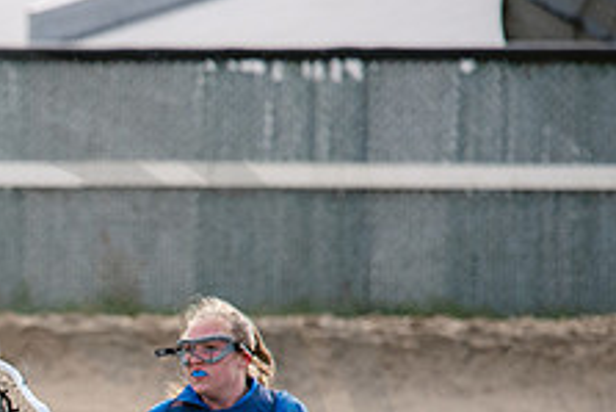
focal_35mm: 840
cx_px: -574
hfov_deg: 2.4
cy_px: 666
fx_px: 14382
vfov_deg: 1.6
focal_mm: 200
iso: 400
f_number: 5
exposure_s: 1/1600
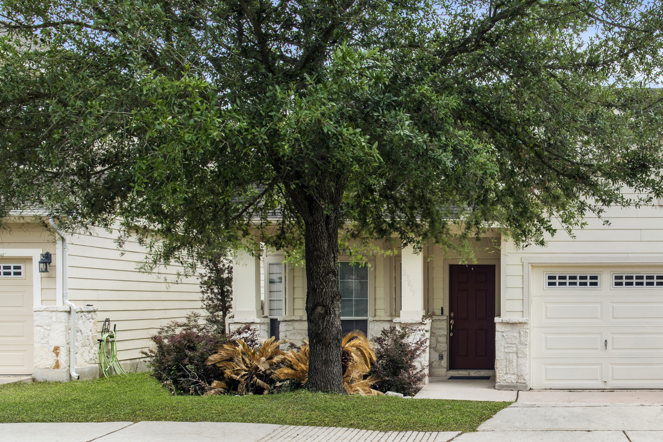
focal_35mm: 50
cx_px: 483
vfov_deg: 26.7
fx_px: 921
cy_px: 320
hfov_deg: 38.7
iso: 400
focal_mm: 34
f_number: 11
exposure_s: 1/200
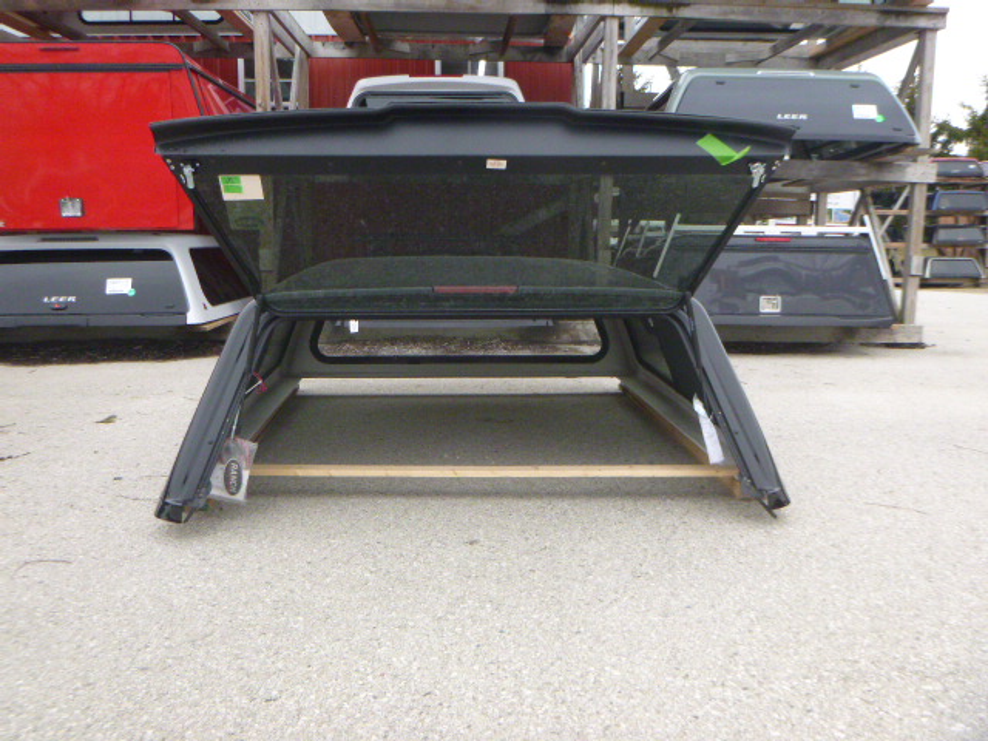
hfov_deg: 58.4
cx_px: 494
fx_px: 885
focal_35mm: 31
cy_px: 370
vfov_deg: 45.4
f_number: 4.2
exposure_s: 1/400
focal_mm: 5.5
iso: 400
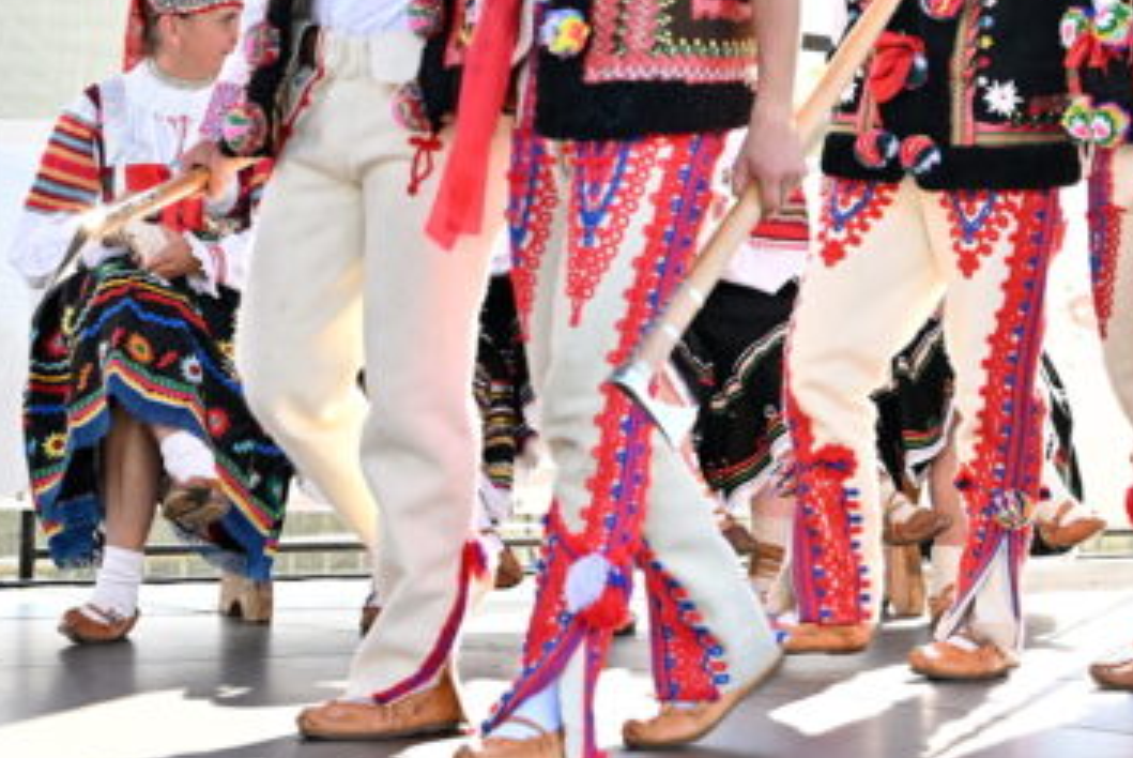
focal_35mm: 113
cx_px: 953
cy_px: 51
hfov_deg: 17.9
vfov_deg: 12.0
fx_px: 3559
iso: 320
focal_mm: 52
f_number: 3.2
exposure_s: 1/320
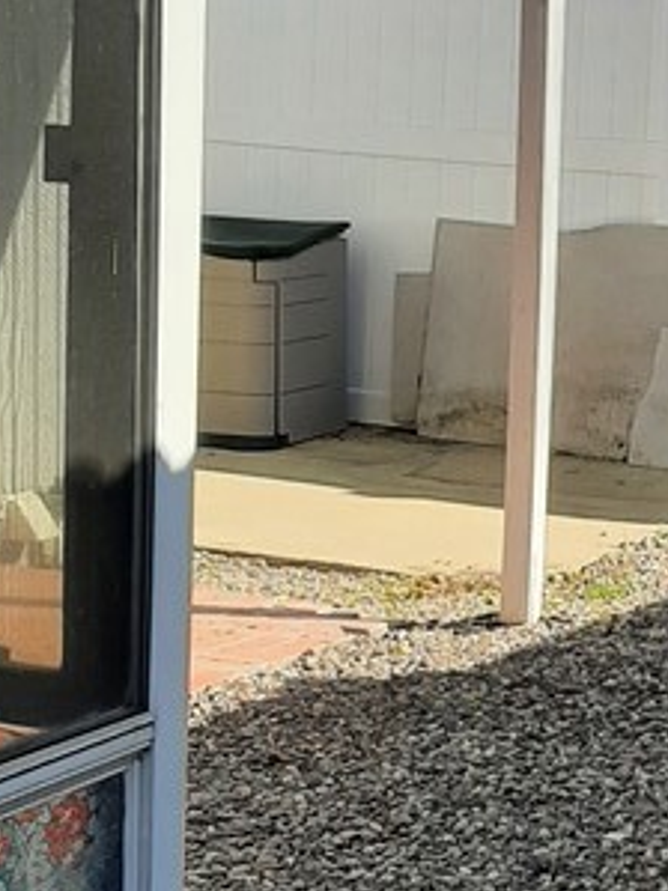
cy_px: 417
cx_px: 1005
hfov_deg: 15.3
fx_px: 2292
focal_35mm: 89
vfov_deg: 22.0
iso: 40
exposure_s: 1/1832
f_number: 1.7
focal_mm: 3.93
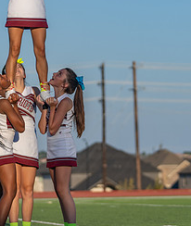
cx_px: 30
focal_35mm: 253
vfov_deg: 7.5
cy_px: 62
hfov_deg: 6.3
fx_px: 1731
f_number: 2.8
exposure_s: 1/2000
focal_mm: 97
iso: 100
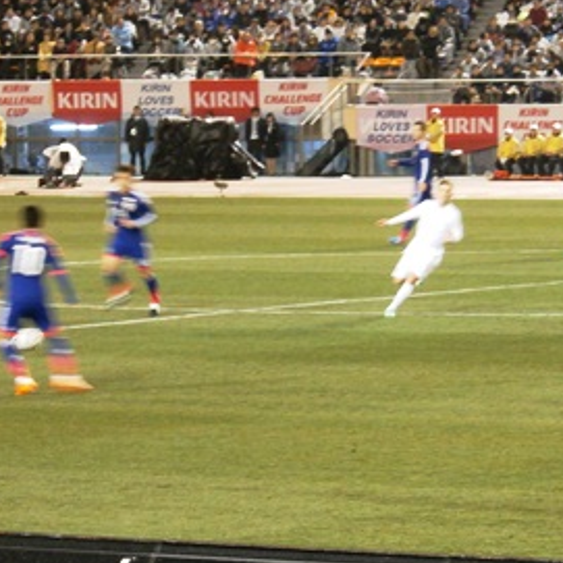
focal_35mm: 272
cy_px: 245
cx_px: 447
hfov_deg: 6.4
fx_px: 5005
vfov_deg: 6.4
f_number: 5.8
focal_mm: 33.17
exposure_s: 1/25
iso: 400
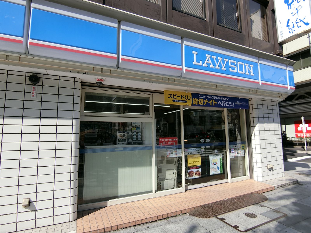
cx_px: 156
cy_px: 116
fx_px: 171
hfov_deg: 84.7
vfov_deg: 68.7
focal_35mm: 19
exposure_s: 1/200
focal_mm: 4.06
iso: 80
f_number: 6.9
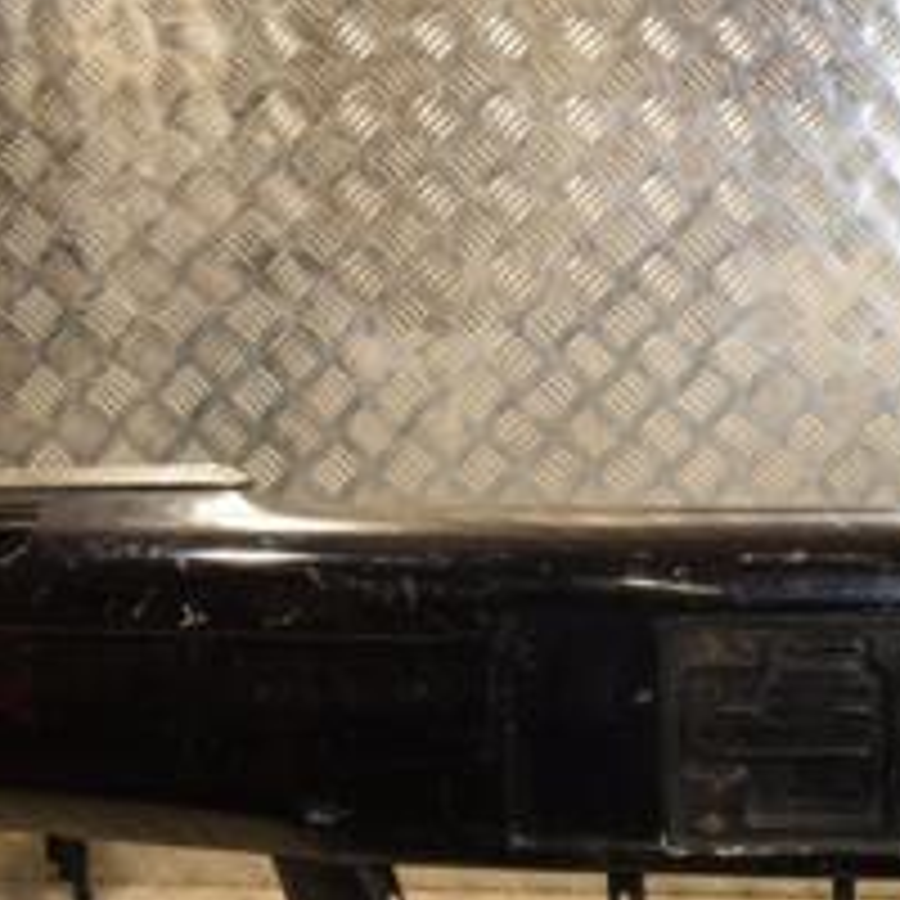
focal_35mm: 69
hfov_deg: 23.7
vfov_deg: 24.7
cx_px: 950
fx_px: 2030
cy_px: 666
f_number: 5
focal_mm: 18
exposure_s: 1/200
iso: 800
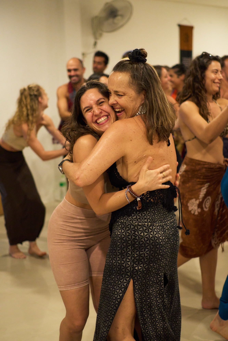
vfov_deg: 37.9
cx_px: 114
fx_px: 499
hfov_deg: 25.7
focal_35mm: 52
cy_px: 170
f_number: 1.8
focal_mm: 35
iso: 2000
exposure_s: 1/200
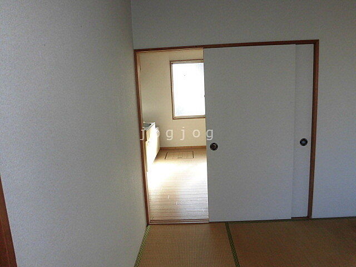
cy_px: 134
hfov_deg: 71.6
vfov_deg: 56.8
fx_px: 247
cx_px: 178
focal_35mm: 24
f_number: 3.1
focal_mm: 4.3
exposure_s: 1/100
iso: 100
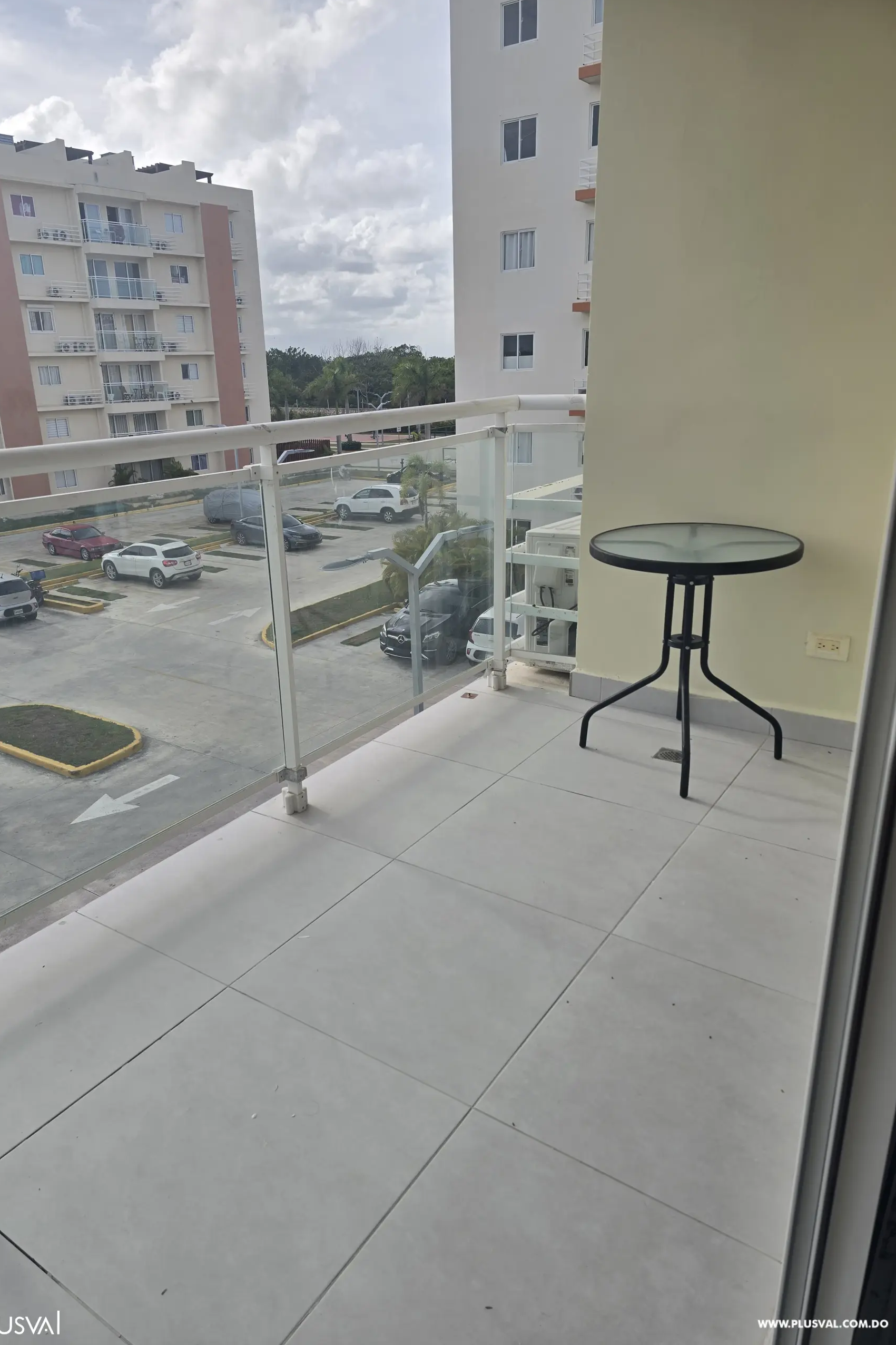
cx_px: 403
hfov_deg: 53.0
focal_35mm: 24
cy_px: 671
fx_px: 896
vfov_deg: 73.7
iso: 12
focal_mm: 6.3
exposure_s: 1/924
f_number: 1.7
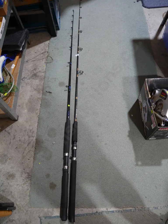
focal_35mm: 28
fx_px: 181
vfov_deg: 63.4
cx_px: 84
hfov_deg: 49.8
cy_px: 112
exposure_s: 1/60
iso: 400
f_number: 3.5
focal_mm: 14
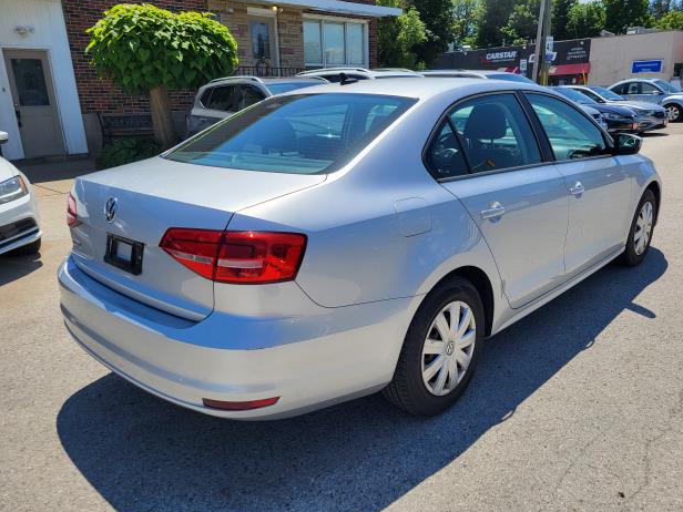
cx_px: 354
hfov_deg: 65.3
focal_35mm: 27
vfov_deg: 51.4
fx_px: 533
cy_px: 255
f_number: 1.8
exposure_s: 1/2365
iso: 40
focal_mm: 5.4
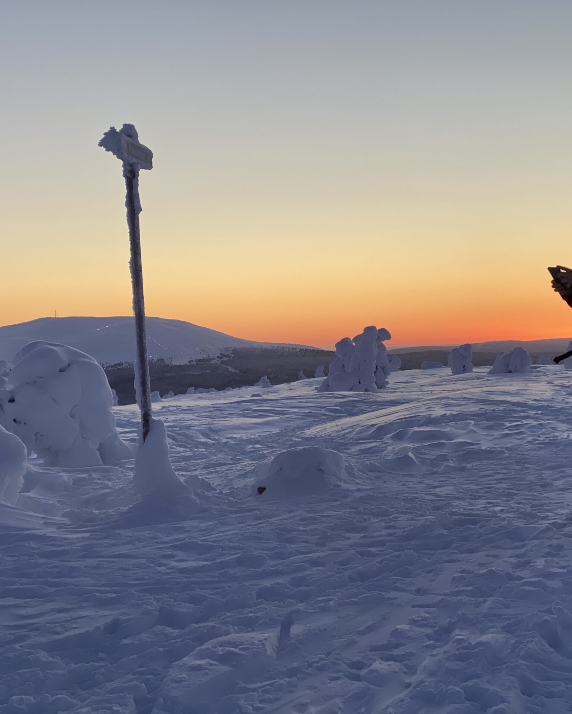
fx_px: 1439
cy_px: 358
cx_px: 311
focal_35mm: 68
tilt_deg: -0.8
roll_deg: +1.5
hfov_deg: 22.5
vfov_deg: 27.9
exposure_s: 1/207
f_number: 2
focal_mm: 6
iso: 20
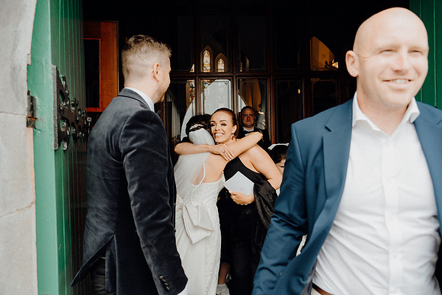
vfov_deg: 48.0
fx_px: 332
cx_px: 221
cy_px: 148
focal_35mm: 27
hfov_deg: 67.4
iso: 200
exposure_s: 1/200
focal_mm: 27
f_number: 3.5
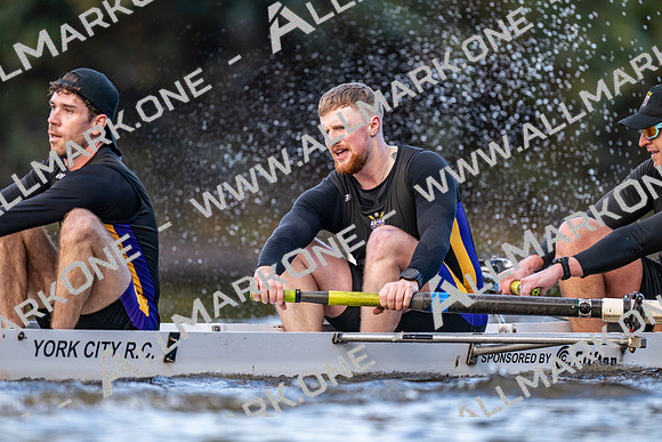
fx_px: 11035
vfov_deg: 2.3
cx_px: 331
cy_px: 221
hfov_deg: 3.4
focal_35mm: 600
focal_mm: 600
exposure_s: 1/2500
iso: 3600
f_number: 4
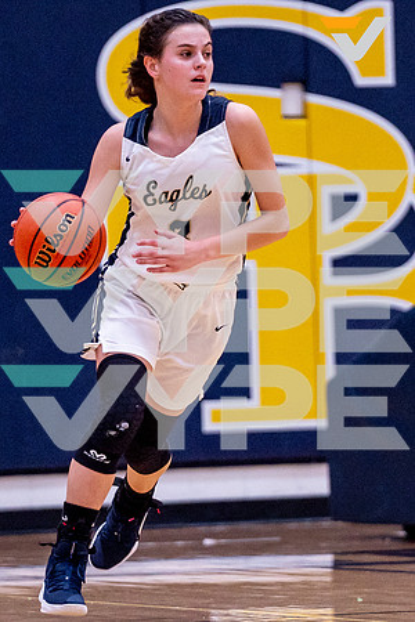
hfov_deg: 2.7
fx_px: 8934
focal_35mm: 517
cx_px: 257
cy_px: 321
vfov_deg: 4.0
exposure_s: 1/1250
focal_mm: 200
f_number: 2.8
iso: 2000
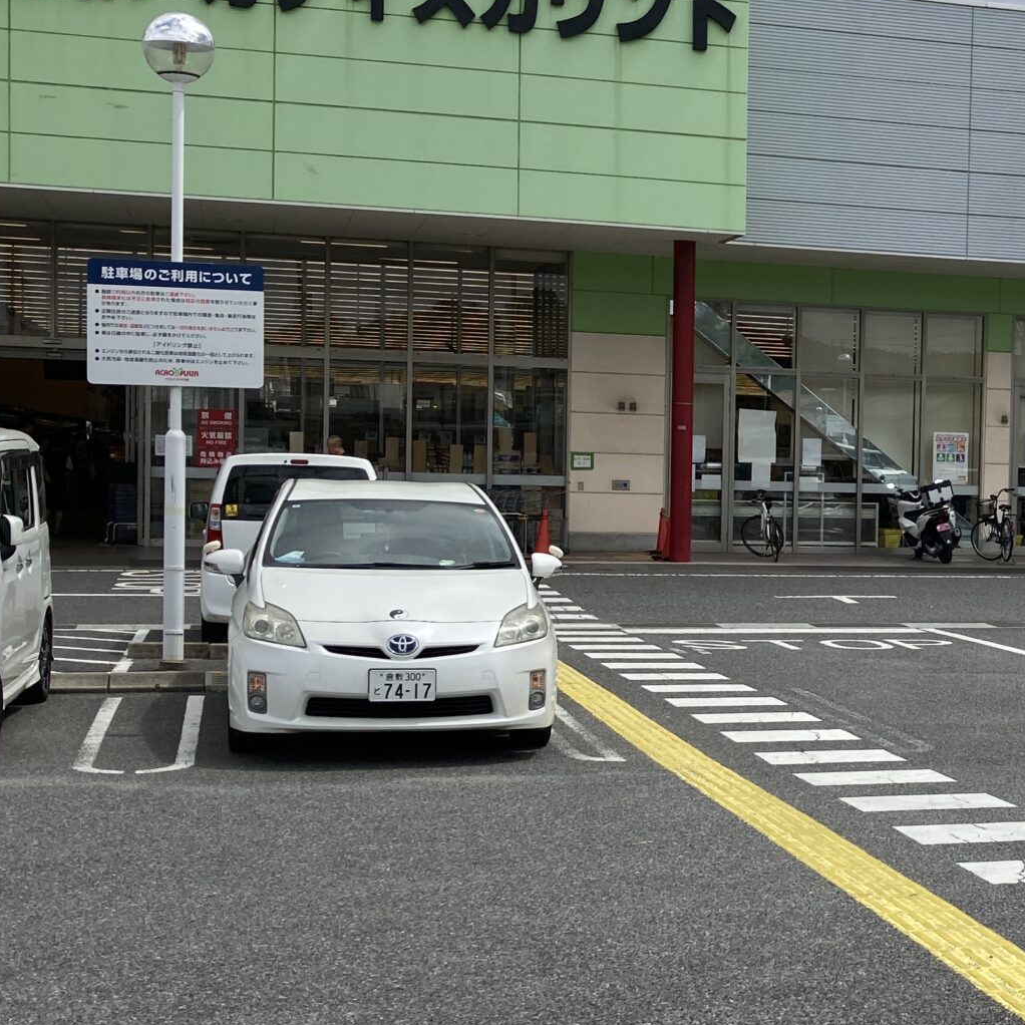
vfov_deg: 27.7
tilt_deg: -1.8
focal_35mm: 62
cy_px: 572
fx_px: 2077
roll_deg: -1.1
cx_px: 953
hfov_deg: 26.6
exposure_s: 1/3472
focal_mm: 3.99
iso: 20
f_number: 1.8
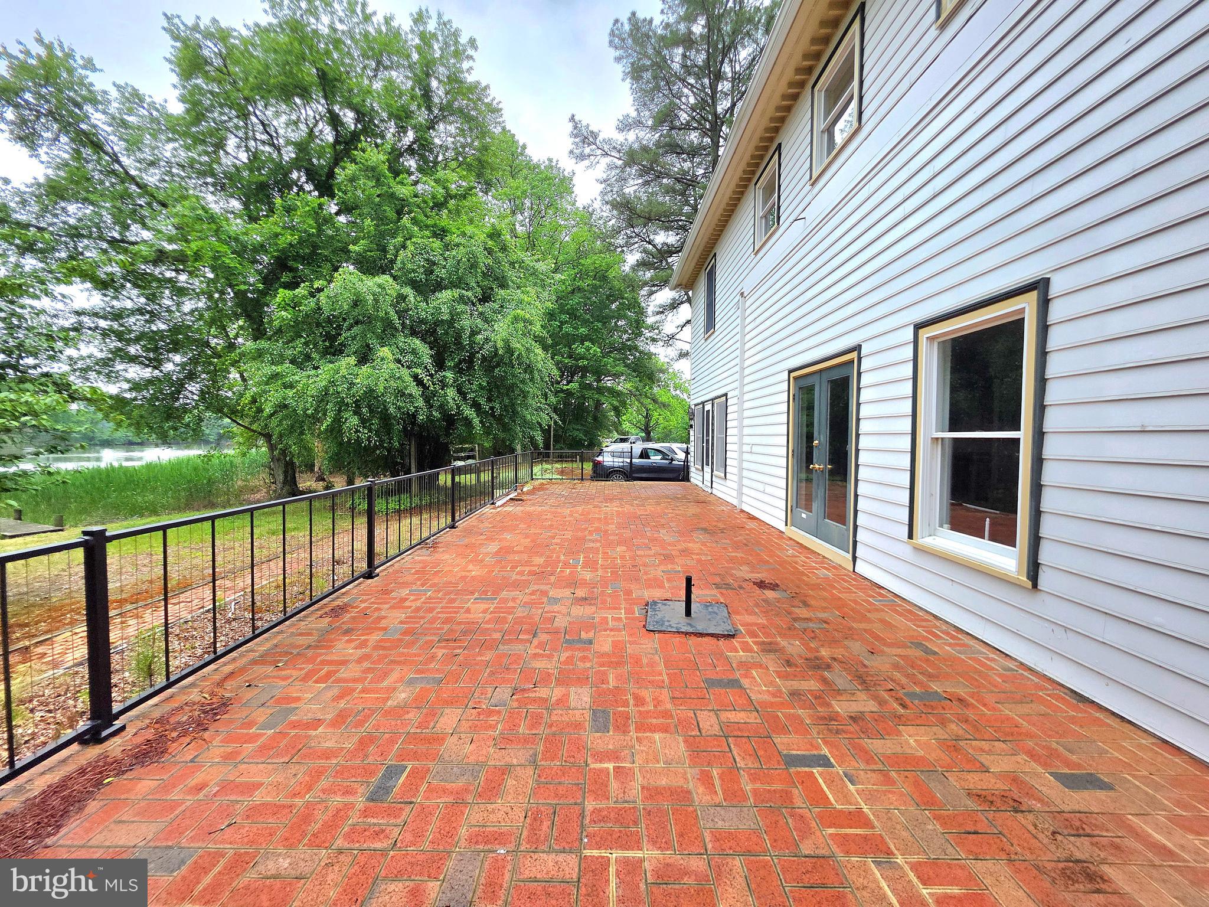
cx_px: 604
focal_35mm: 13
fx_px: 454
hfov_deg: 106.2
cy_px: 454
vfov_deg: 89.9
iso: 40
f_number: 1.9
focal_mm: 2.2
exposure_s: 1/2000
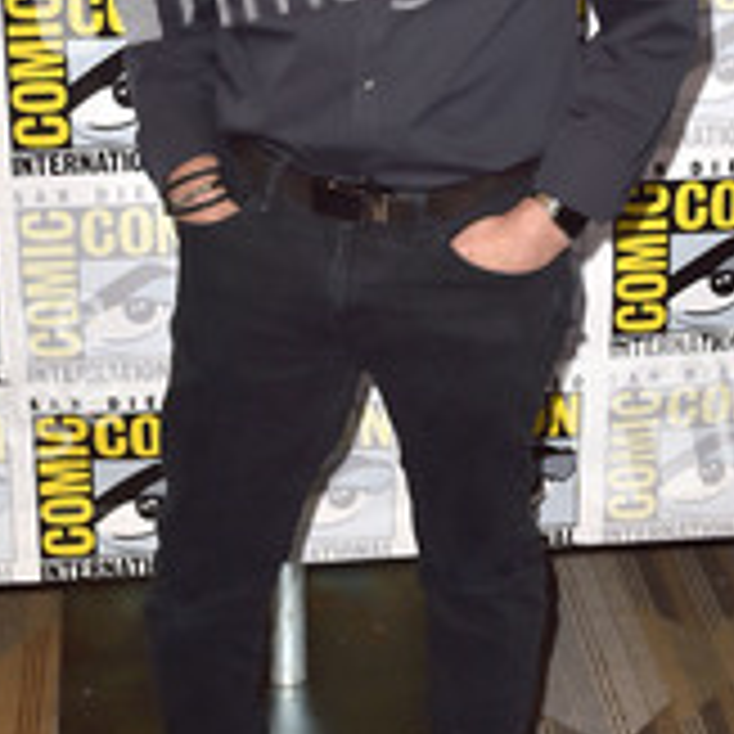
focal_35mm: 75
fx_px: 1799
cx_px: 385
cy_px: 176
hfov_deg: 23.1
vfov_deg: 22.8
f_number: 6.3
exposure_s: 1/320
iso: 500
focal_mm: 36
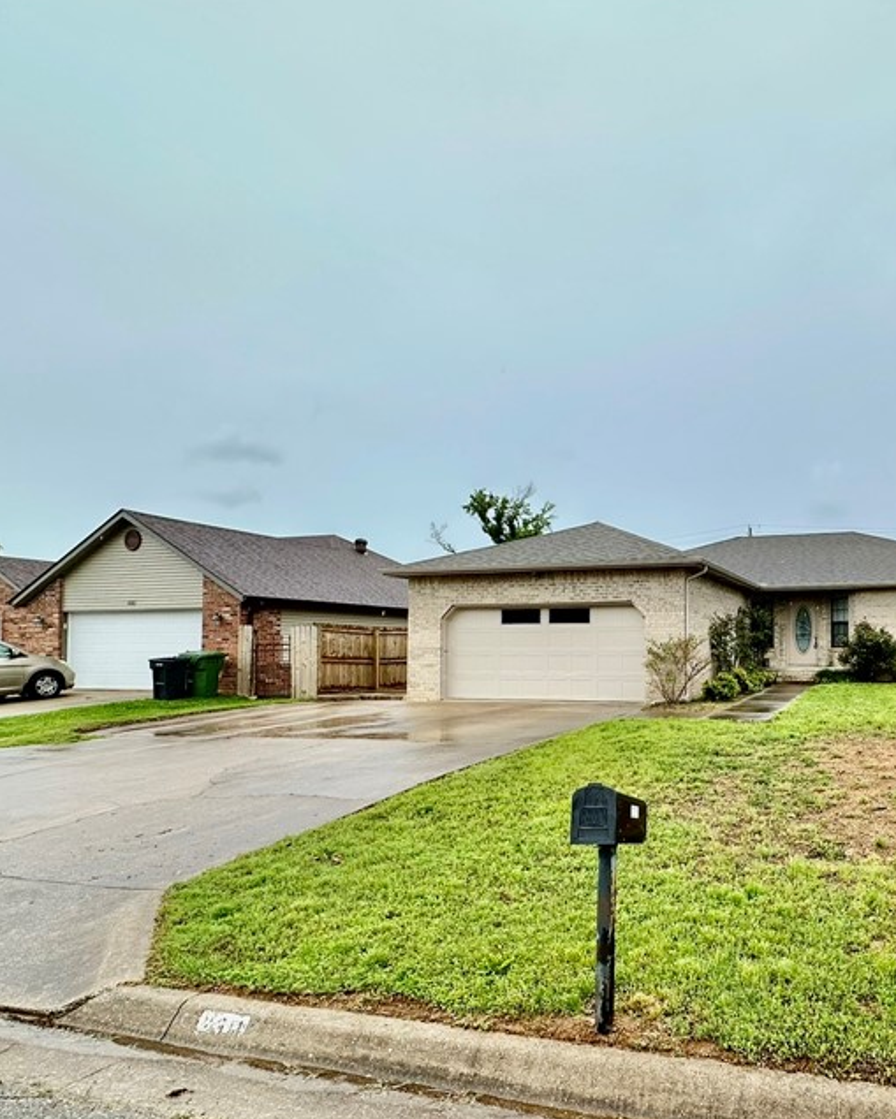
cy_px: 626
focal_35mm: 22
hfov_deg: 59.0
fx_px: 729
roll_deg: -0.3
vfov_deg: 74.7
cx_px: 697
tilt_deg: +2.4
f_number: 2.2
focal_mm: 2.22
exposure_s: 1/1319
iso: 40
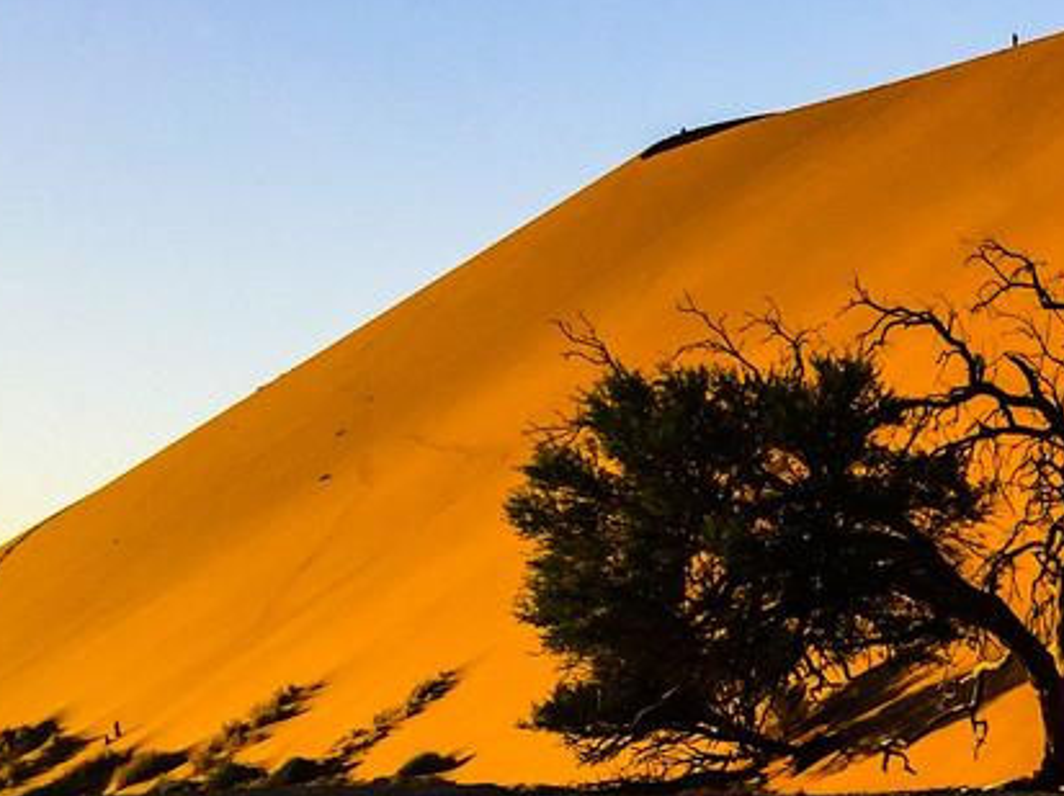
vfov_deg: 14.0
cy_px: 1148
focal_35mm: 100
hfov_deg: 18.4
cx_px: 1341
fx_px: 3071
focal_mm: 4.15
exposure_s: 1/800
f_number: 2.2
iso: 32
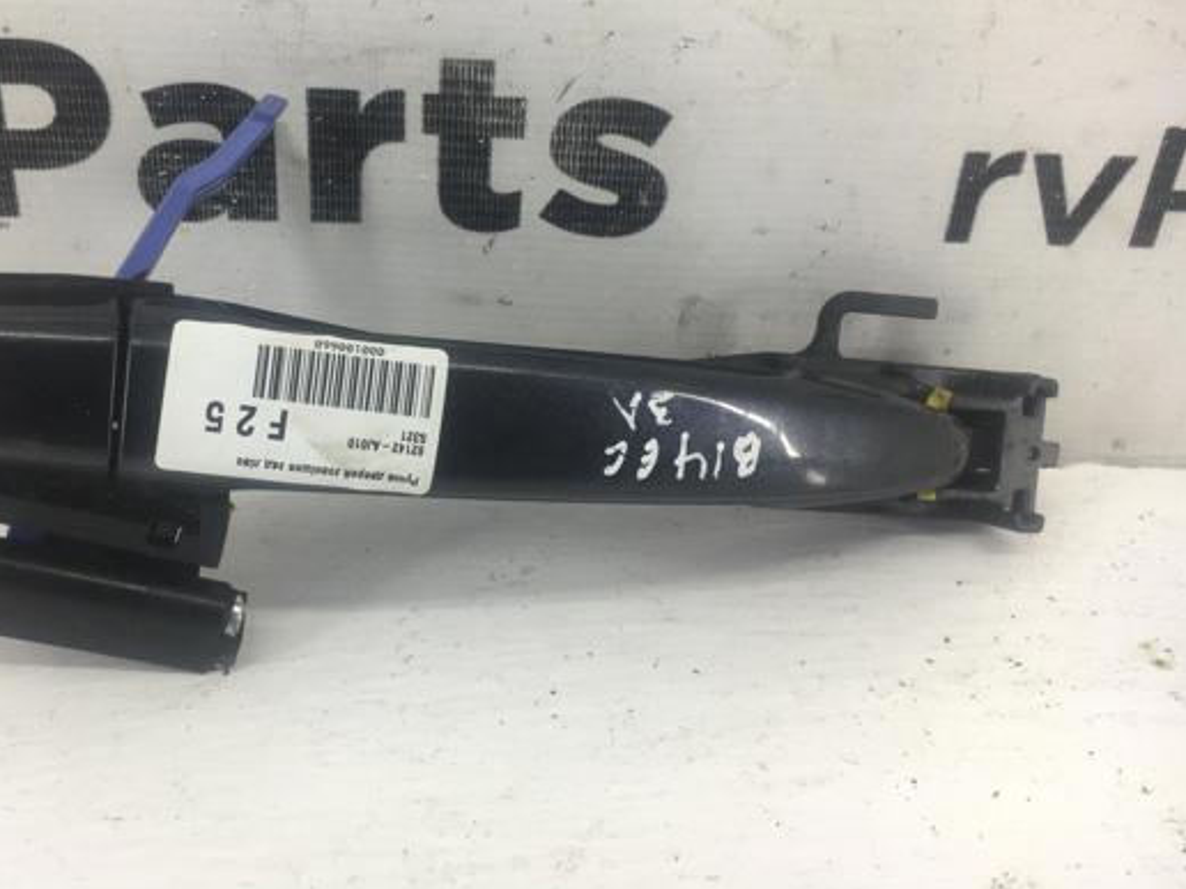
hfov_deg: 50.9
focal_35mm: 36
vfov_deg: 39.5
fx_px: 1233
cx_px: 457
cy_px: 361
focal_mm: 4.15
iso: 32
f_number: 2.2
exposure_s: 1/50
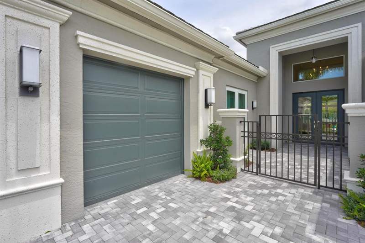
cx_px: 182
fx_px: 168
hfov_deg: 94.7
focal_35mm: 17
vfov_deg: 71.6
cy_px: 122
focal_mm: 16.6
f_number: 11
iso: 400
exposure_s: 1/250
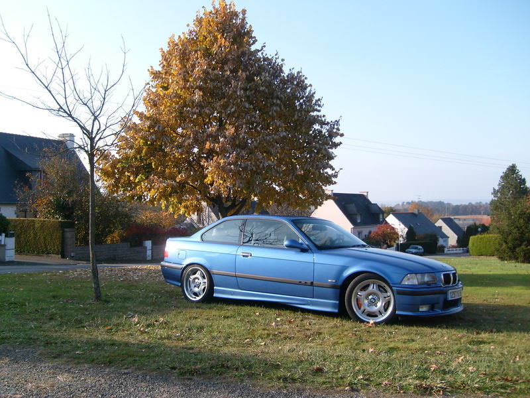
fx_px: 536
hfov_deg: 52.6
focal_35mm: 35
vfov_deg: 40.7
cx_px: 265
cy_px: 199
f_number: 7.1
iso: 100
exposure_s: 1/125
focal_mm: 5.8
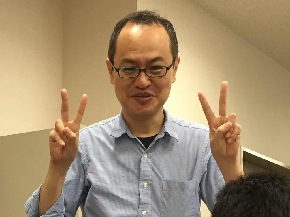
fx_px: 243
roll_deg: -1.6
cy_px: 108
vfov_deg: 48.2
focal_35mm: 29
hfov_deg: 61.7
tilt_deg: -2.2
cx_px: 145
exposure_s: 1/30
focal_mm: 4.15
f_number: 2.2
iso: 50
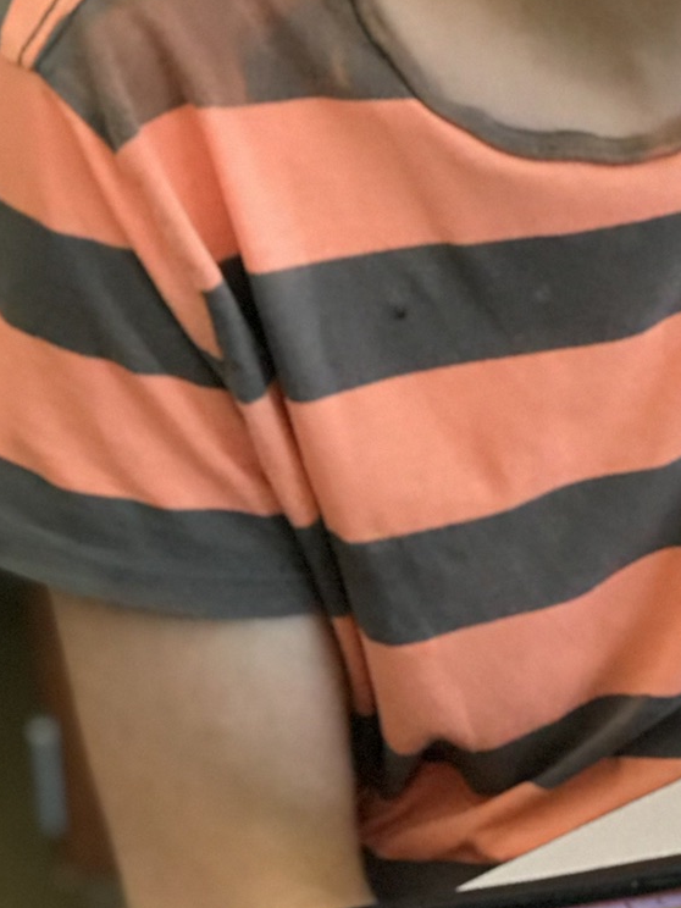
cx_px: 710
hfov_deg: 9.4
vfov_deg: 12.4
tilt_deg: -17.2
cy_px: 6
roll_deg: +2.4
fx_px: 4118
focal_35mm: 157
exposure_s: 1/120
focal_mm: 6.6
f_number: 2.8
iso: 320
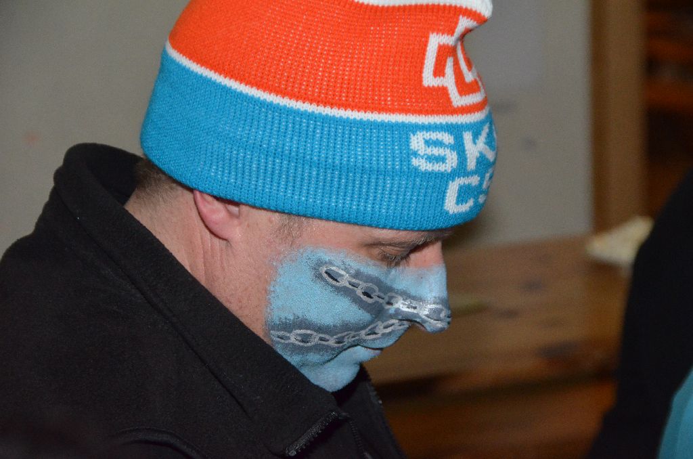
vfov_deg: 11.4
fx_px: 2305
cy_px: 230
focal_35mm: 120
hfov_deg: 17.1
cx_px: 346
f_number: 5.3
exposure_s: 1/60
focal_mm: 80
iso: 3200
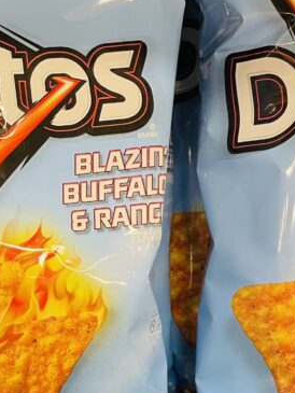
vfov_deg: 26.3
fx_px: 829
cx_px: -19
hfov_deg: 19.4
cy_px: 305
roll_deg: -2.6
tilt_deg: -27.3
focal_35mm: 73
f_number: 1.6
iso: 125
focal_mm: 4.2
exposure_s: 1/60
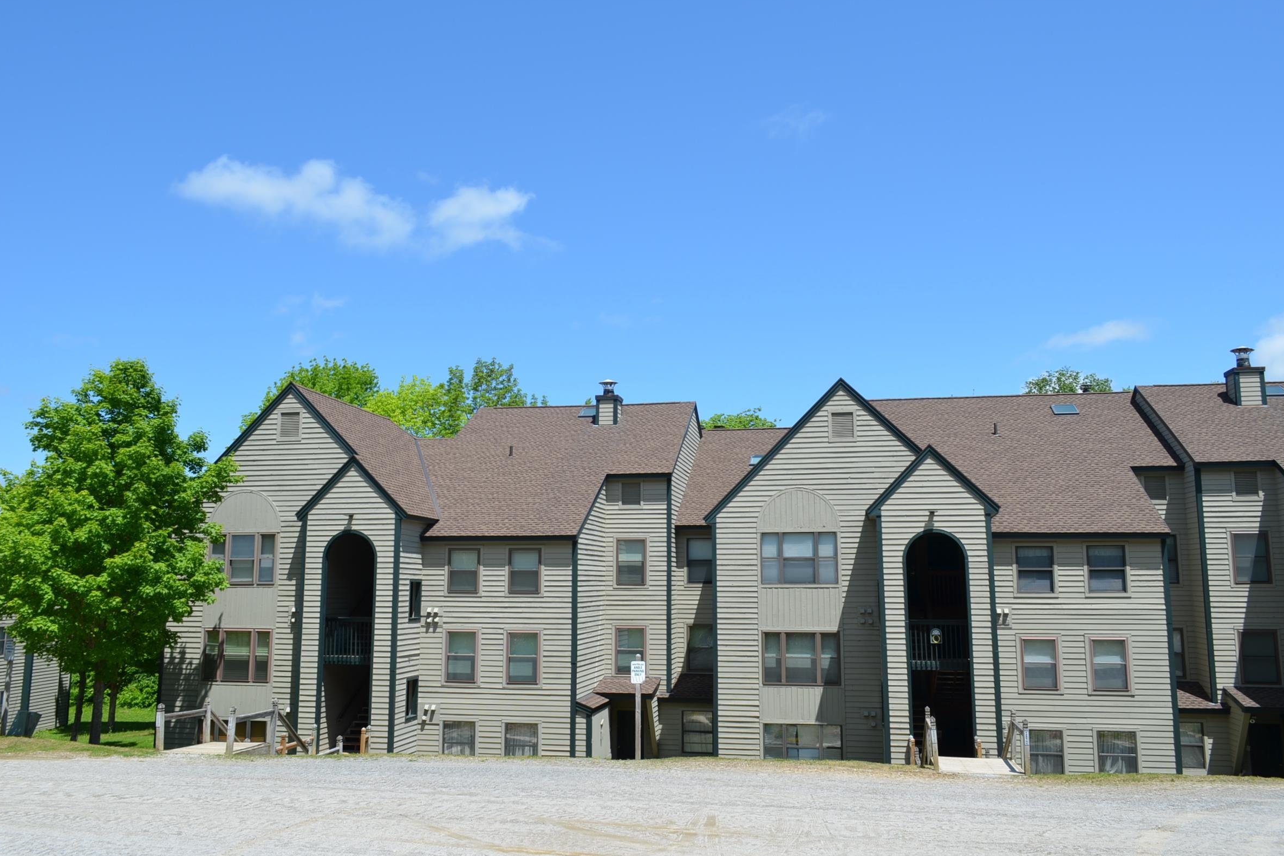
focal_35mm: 28
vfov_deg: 46.4
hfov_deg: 65.5
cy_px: 425
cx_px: 647
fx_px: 999
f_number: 8
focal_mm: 18
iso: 100
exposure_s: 1/250
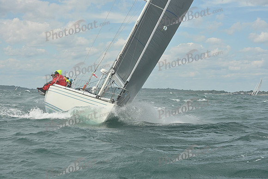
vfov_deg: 14.9
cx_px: 134
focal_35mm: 92
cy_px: 90
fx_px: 685
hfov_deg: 22.1
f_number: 11
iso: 320
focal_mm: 92
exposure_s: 1/1250
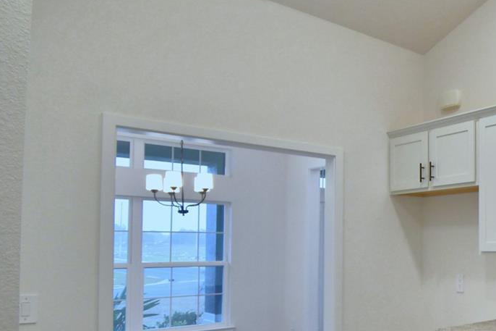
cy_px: 230
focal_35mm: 35
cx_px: 563
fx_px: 482
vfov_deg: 37.3
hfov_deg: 41.5
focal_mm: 10
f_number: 4.5
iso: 400
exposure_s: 1/60
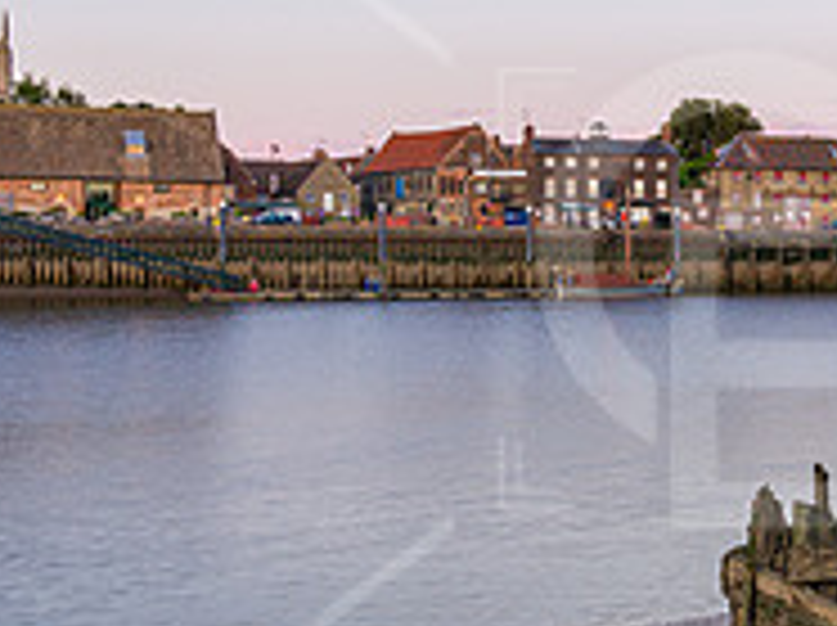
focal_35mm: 72
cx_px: 765
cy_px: 290
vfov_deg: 20.4
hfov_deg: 26.1
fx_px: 1739
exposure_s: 1/2
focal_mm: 24
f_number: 16
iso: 100
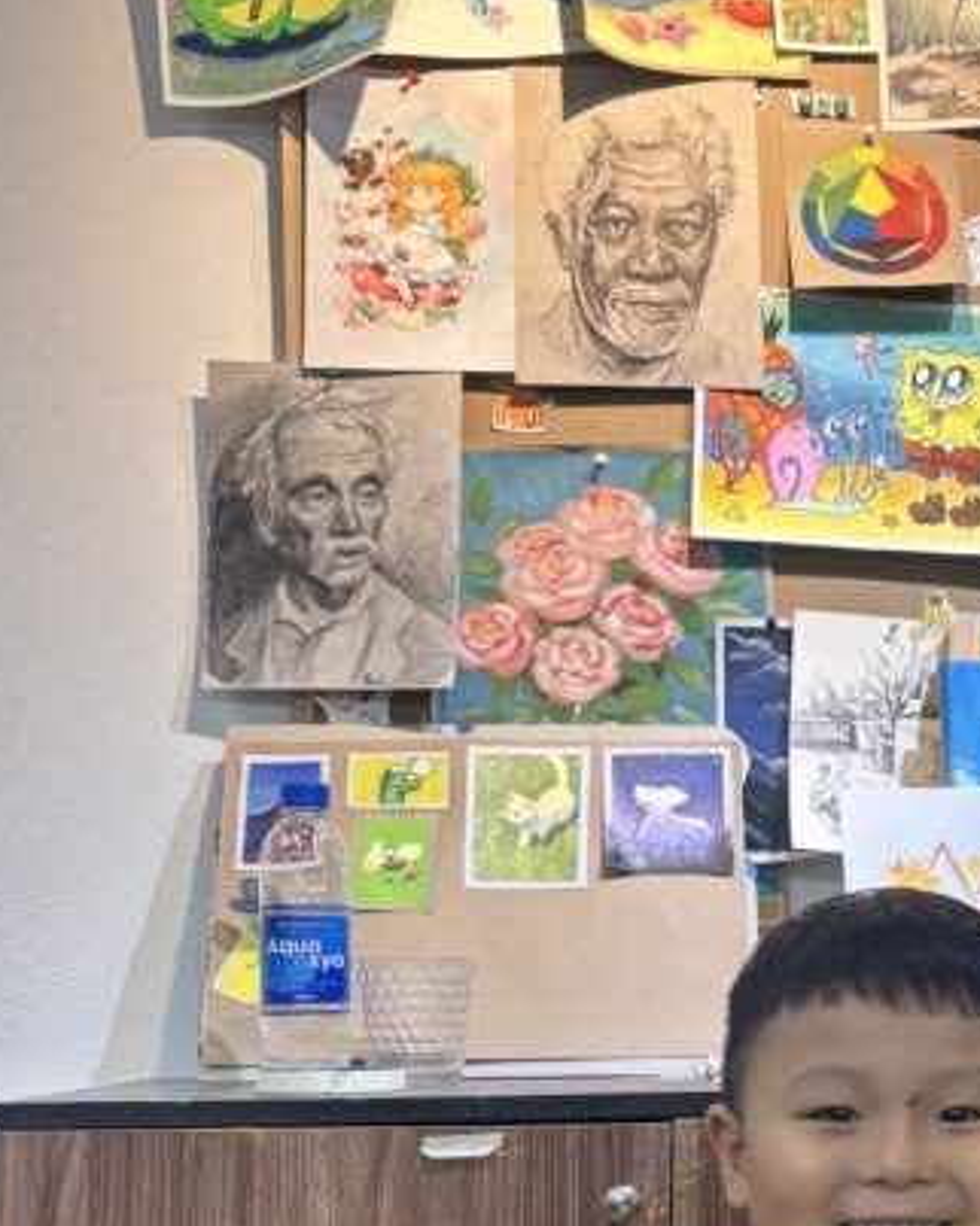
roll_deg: +0.0
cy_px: 928
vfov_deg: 29.5
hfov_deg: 22.6
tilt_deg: +3.5
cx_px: 1120
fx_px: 2286
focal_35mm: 63
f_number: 1.6
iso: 64
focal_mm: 5.96
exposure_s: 1/100
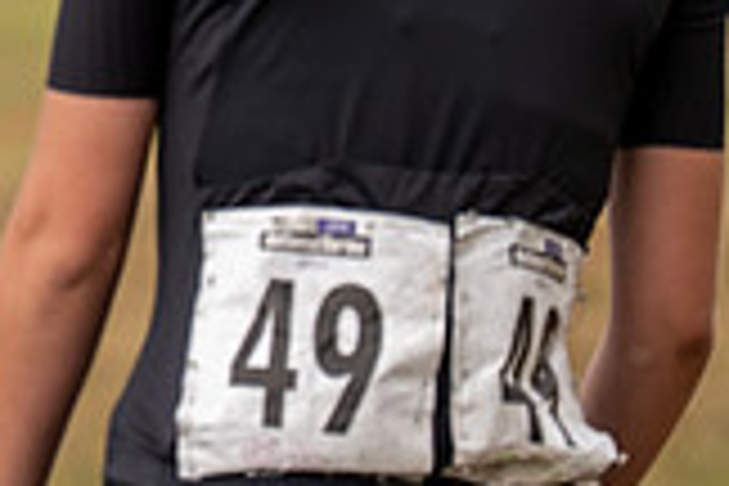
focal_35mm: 550
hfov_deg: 3.7
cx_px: -472
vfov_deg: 2.5
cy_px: -146
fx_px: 11137
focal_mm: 154
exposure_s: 1/1000
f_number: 3.5
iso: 250
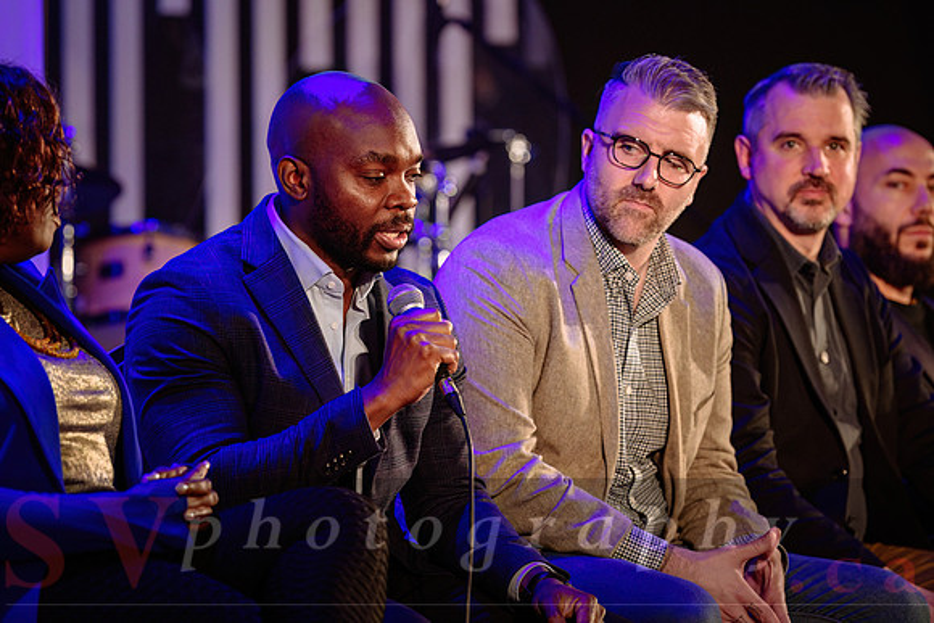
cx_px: 502
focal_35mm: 230
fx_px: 5960
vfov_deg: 6.0
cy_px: 265
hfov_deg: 9.0
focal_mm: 200
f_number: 4
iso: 1600
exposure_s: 1/200
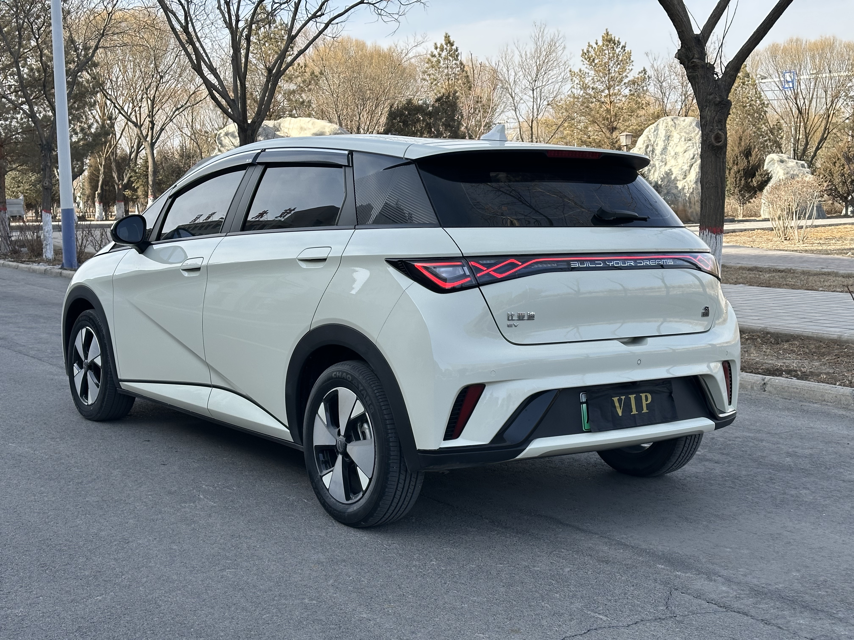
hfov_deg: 39.7
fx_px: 1184
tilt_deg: -5.8
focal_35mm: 48
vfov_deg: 30.3
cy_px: 320
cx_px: 427
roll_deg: +2.2
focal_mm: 6.86
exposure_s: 1/1453
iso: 64
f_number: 1.78
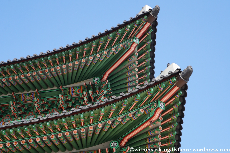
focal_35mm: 58
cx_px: 115
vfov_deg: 23.1
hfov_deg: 34.2
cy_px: 76
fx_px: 373
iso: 200
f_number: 13
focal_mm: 39
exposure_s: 1/125
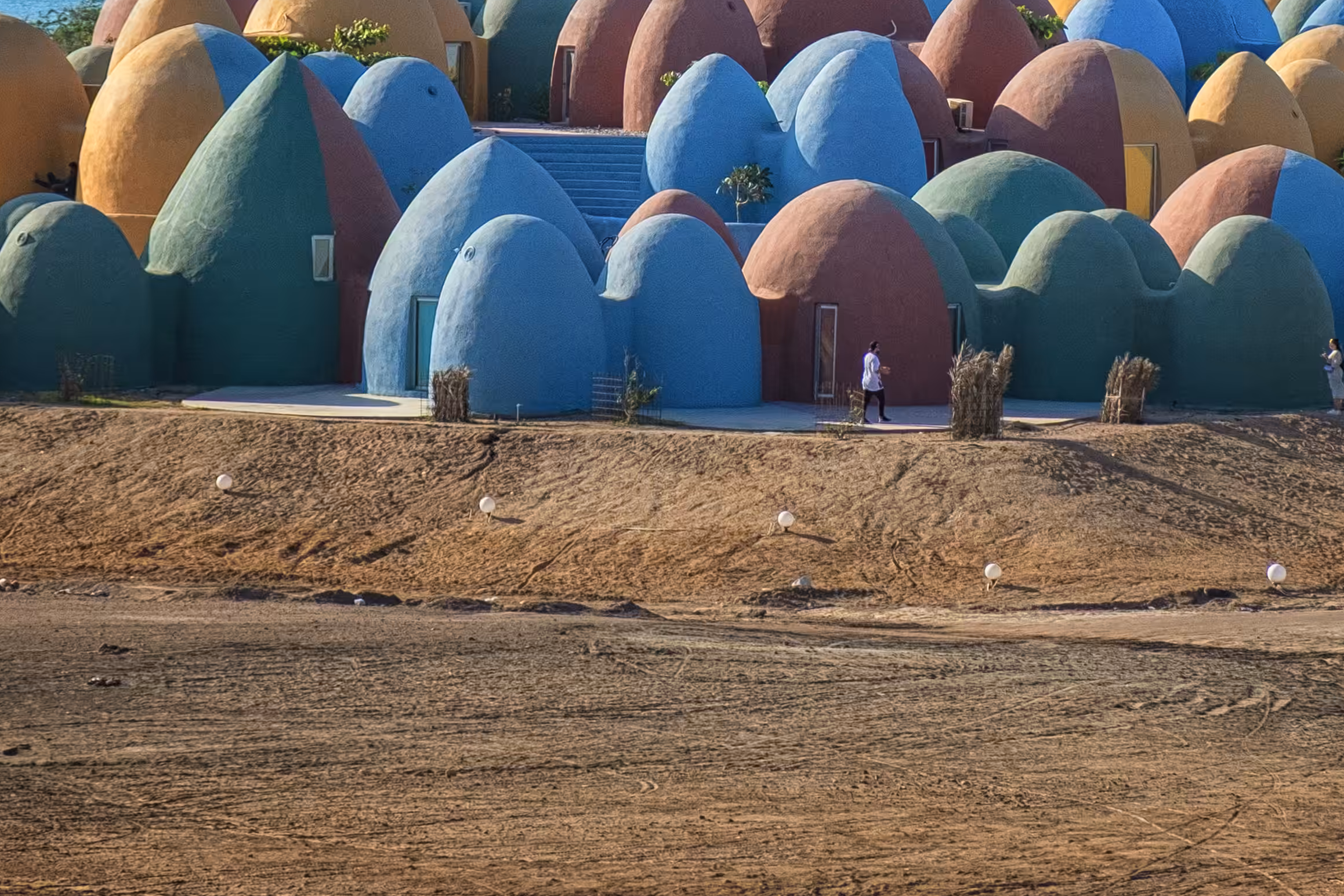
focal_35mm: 189
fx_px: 7056
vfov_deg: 7.2
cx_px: 941
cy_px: -223
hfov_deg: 10.9
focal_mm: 48.4
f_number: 4.5
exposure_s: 1/1600
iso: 200
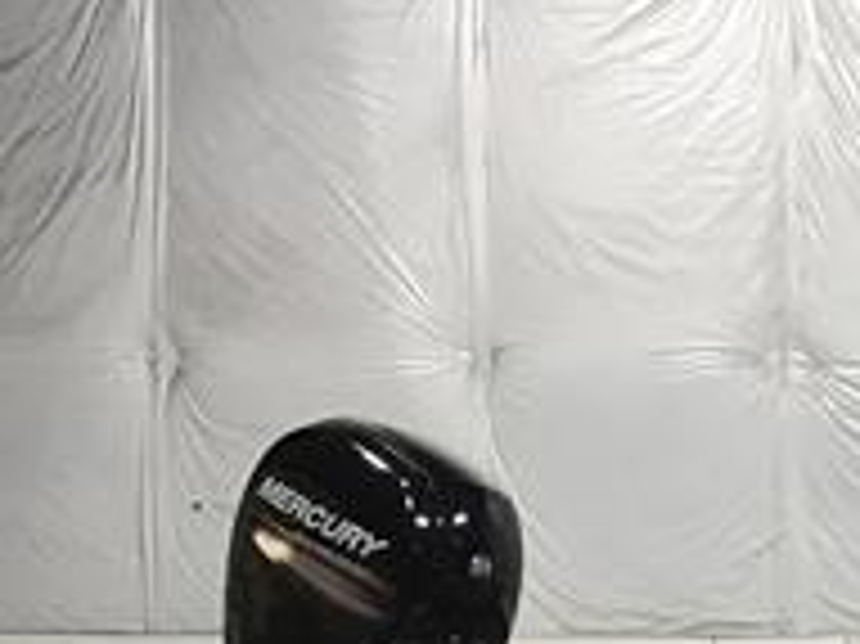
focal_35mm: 104
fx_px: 2582
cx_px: 1333
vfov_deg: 14.0
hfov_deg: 16.9
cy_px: 635
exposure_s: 1/30
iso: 50
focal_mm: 3.3
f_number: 2.4
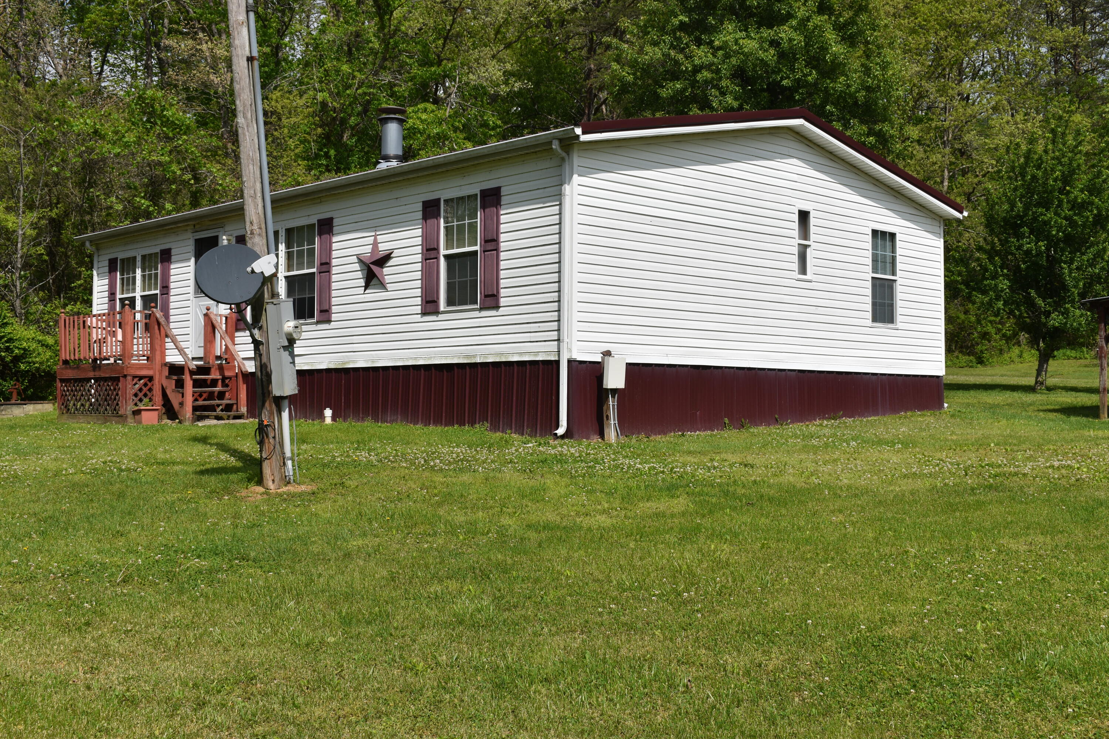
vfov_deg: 31.9
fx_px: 1294
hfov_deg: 46.4
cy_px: 370
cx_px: 554
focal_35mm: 42
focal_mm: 28
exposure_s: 1/400
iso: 100
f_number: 10
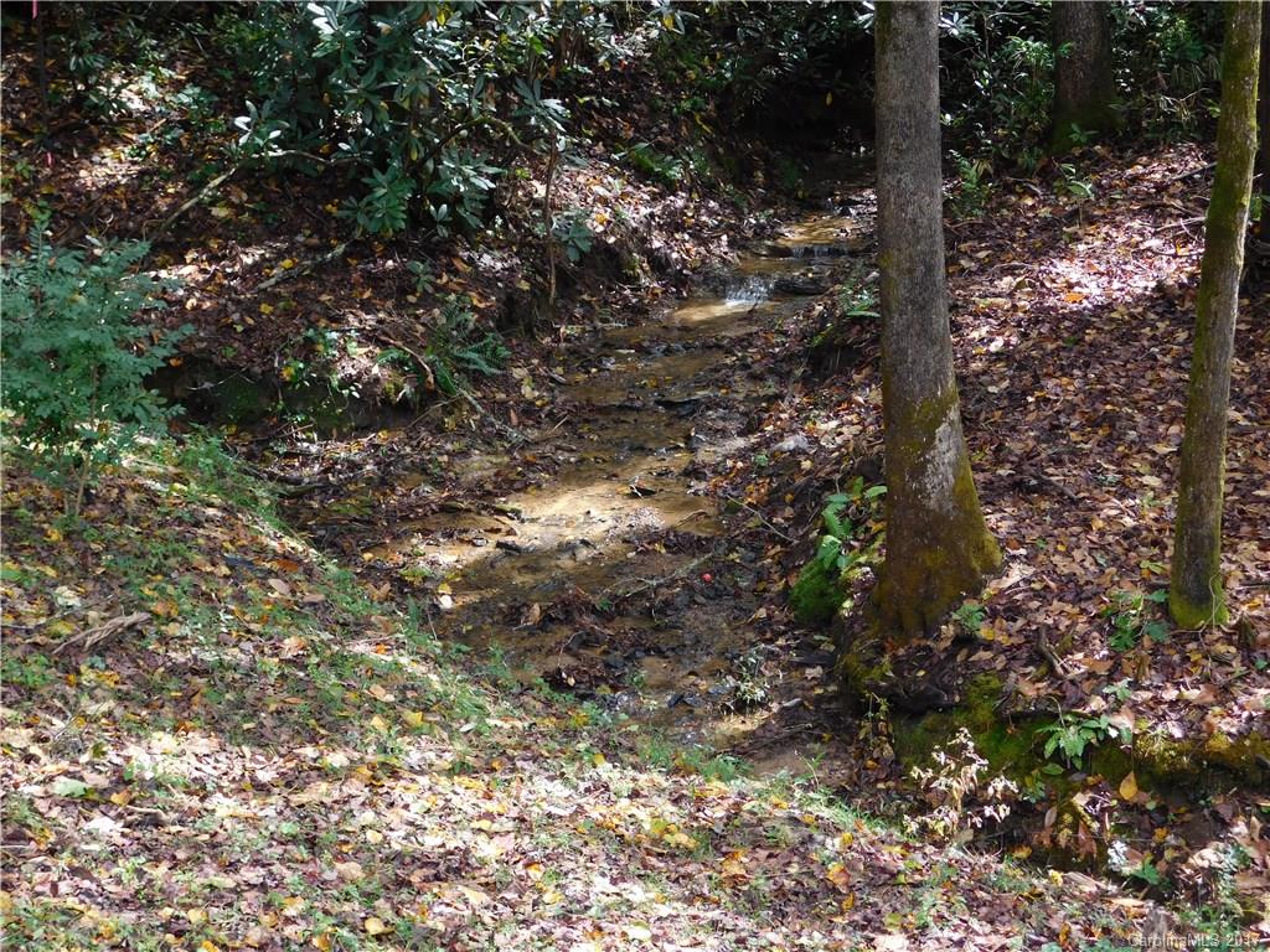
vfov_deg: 16.2
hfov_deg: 21.5
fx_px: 3339
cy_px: 476
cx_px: 635
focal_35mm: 91
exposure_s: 1/80
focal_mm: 16.1
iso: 125
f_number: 4.5
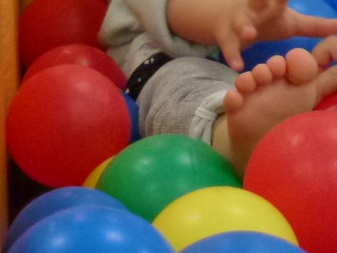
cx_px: 232
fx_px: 2385
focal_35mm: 245
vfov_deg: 6.0
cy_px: -70
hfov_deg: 8.1
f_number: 4.4
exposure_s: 1/60
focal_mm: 10.1
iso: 400
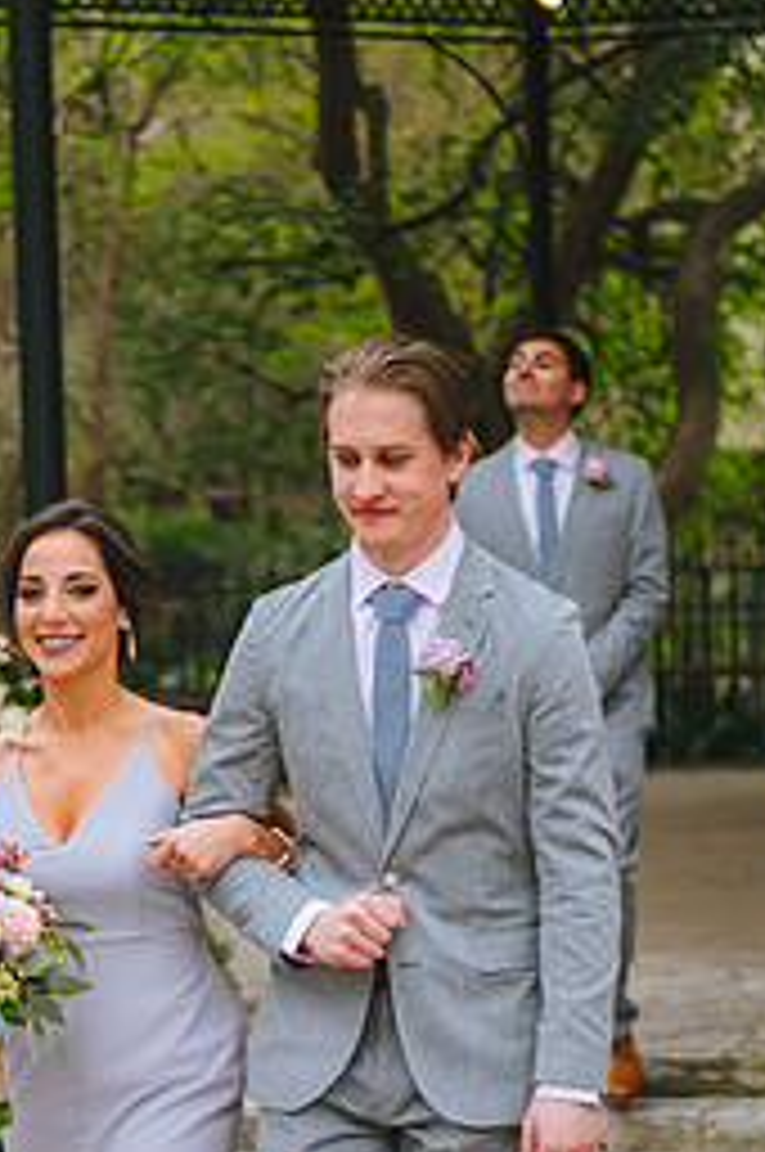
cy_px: 860
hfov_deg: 11.1
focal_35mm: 123
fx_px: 3931
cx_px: 200
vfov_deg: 16.6
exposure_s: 1/1600
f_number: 2.8
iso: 400
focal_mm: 70
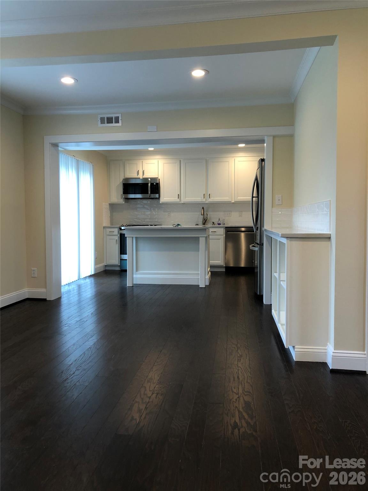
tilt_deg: -1.8
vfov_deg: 63.4
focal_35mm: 28
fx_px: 397
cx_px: 184
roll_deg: +0.4
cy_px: 246
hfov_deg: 49.7
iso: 32
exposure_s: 1/24
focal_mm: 4
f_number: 1.8
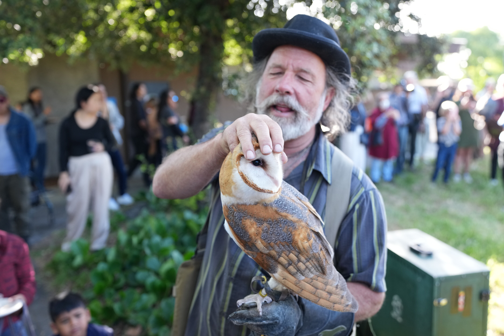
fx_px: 462
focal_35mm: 33
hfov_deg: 57.2
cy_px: 168
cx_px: 252
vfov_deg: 40.0
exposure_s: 1/500
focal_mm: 33
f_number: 2.8
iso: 800
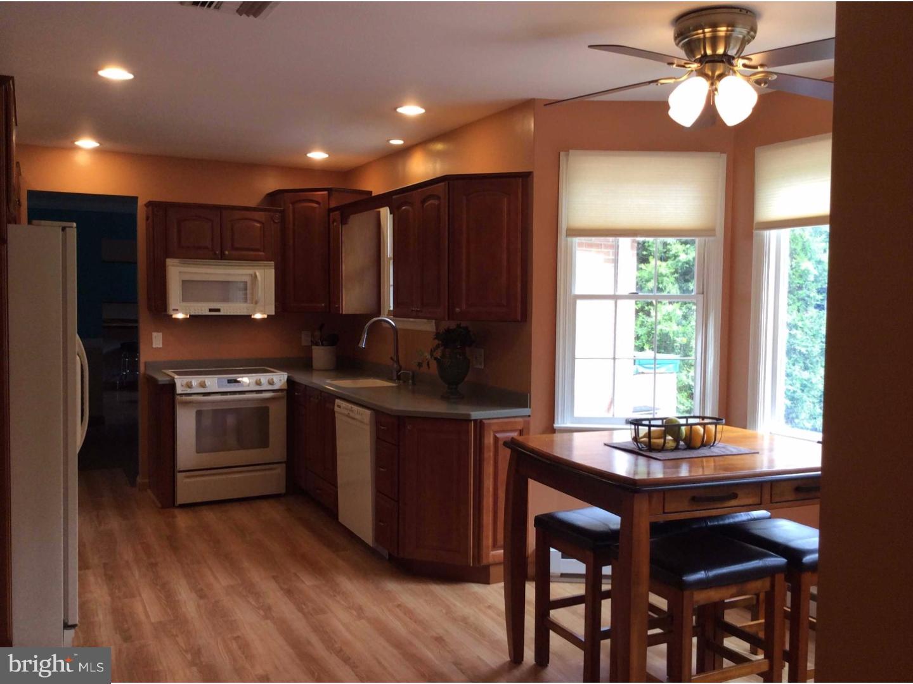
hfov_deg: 55.4
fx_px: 870
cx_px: 456
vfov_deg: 42.9
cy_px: 342
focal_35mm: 33
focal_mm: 3.3
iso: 50
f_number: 2.4
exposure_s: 1/60
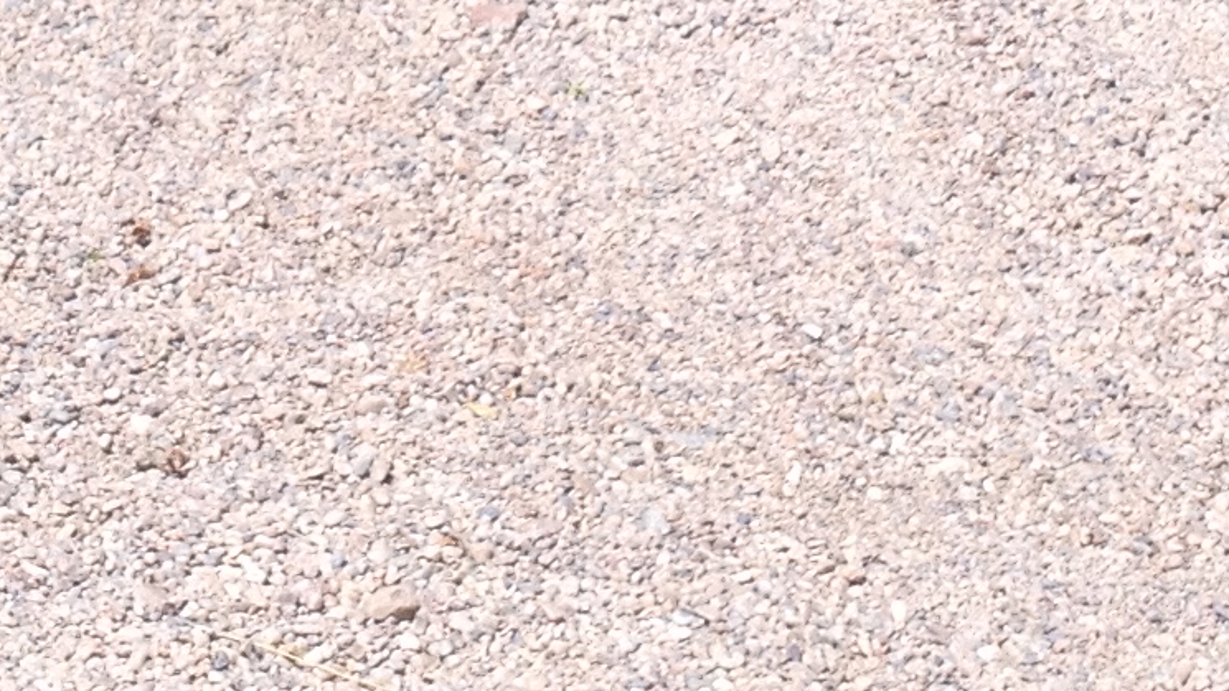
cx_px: 328
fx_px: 5442
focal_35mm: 167
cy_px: -683
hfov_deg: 12.9
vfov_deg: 7.0
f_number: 2.4
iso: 50
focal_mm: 4.28
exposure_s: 1/2208
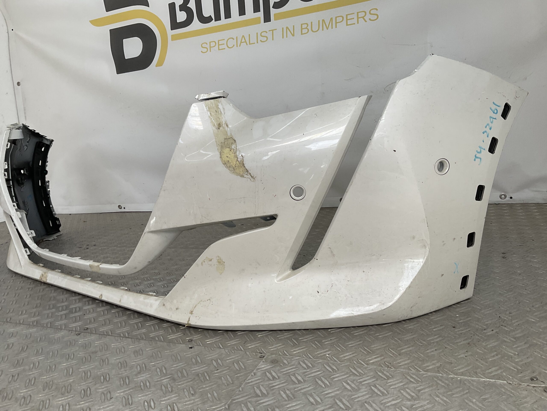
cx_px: 274
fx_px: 458
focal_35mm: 29
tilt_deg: -12.2
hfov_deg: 61.7
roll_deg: +7.0
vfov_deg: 48.2
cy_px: 206
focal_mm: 3
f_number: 1.8
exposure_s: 1/422
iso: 16
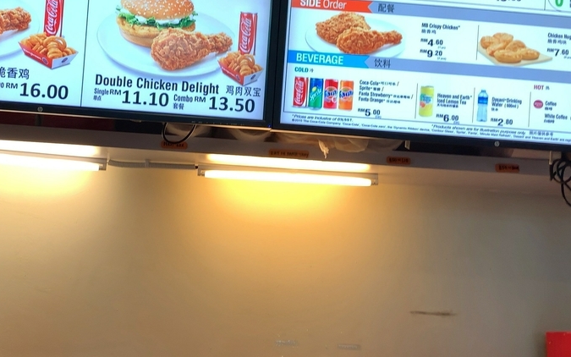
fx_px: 763
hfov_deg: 40.9
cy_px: 149
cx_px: 229
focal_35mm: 49
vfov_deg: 26.3
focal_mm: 4.25
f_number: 1.8
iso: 25
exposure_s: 1/42
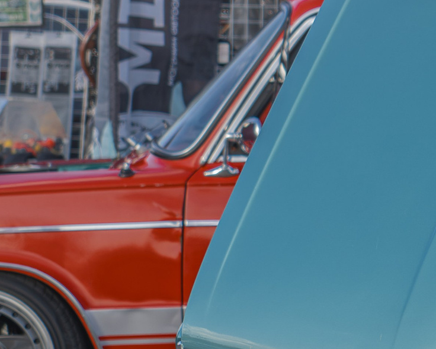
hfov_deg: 6.2
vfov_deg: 5.0
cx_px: 496
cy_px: 198
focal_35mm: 310
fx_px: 4001
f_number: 2.8
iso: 100
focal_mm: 50
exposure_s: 1/400
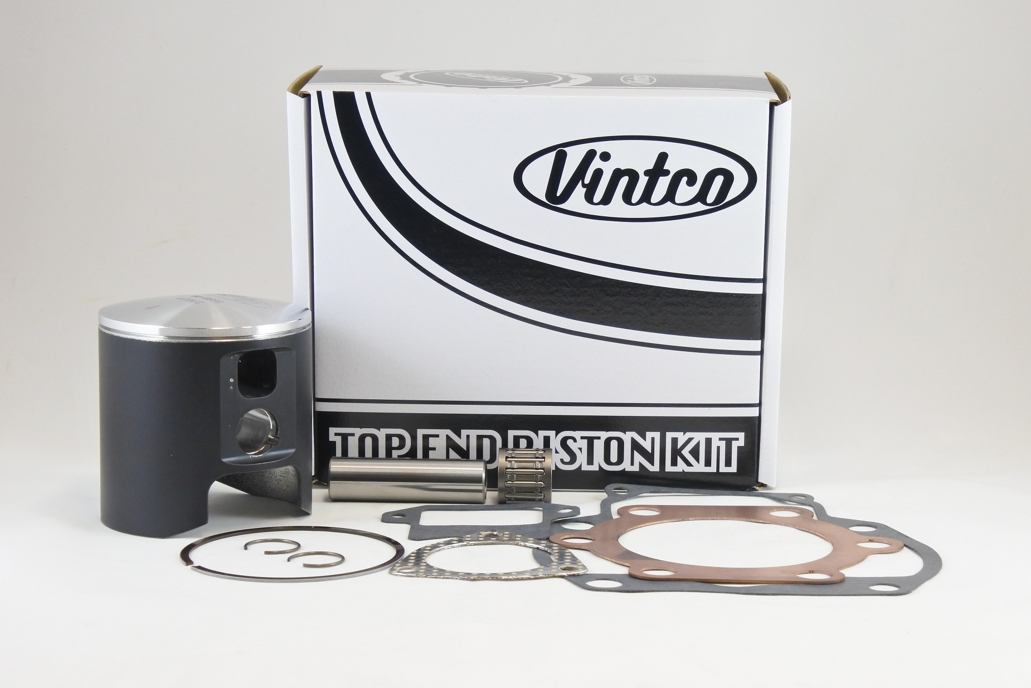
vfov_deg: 18.0
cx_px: 516
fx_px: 2177
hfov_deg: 26.6
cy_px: 344
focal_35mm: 76
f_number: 5.6
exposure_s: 1/100
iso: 800
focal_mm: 28.2
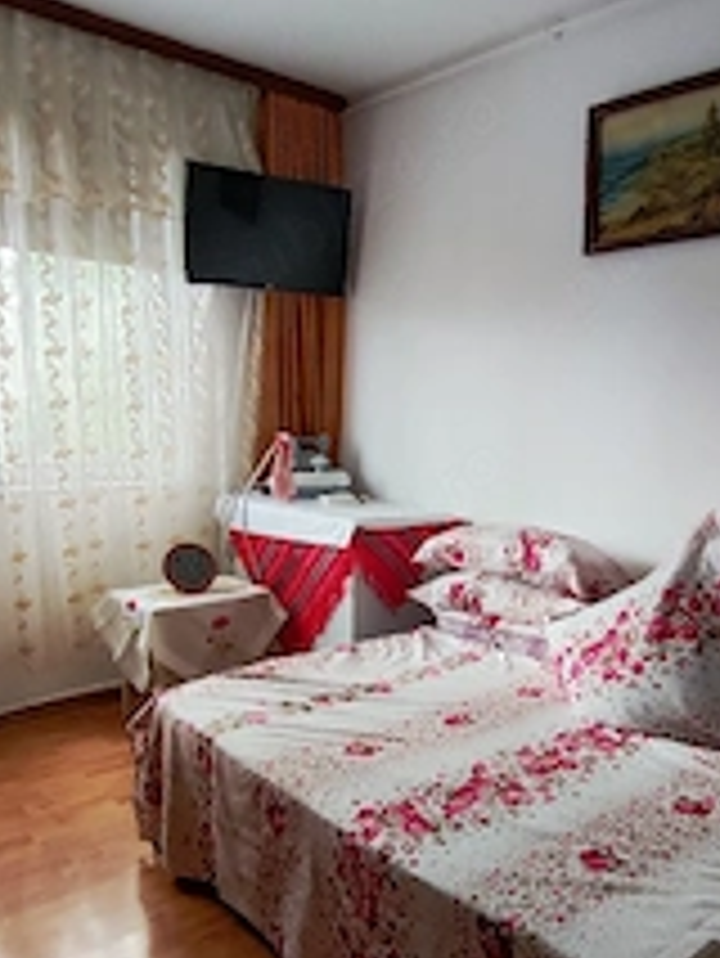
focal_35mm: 30
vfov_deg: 59.1
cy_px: 607
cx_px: 446
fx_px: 831
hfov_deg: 46.5
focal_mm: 1.66
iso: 158
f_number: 2.2
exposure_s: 1/33
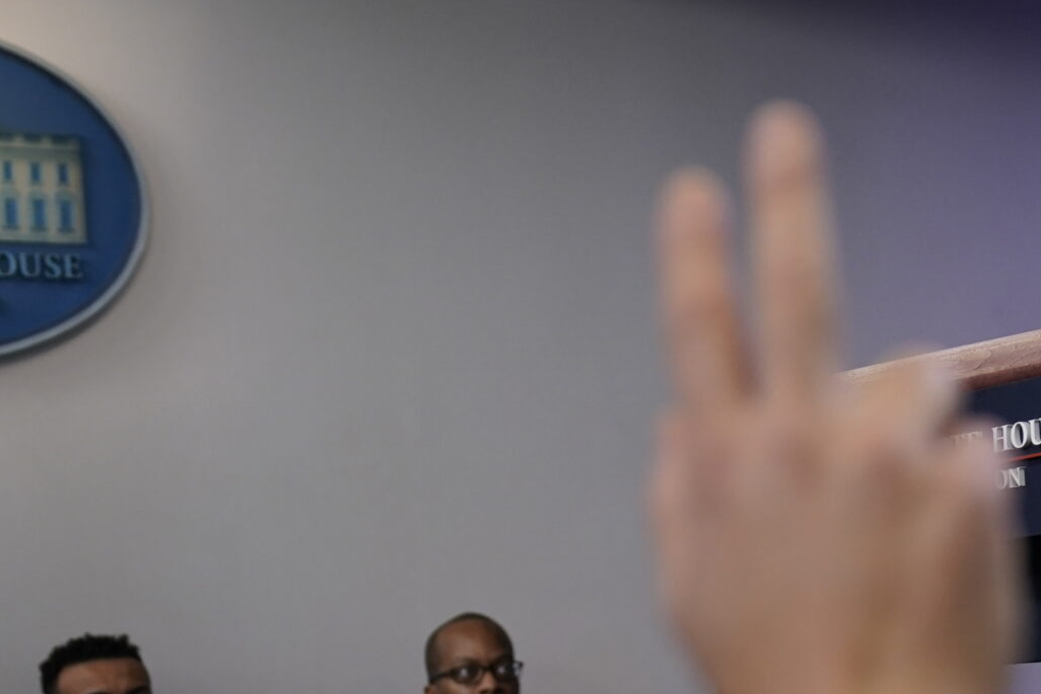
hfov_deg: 18.4
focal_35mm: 110
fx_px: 3181
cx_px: 812
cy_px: 617
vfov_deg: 12.4
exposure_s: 1/640
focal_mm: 44
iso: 1000
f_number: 2.8
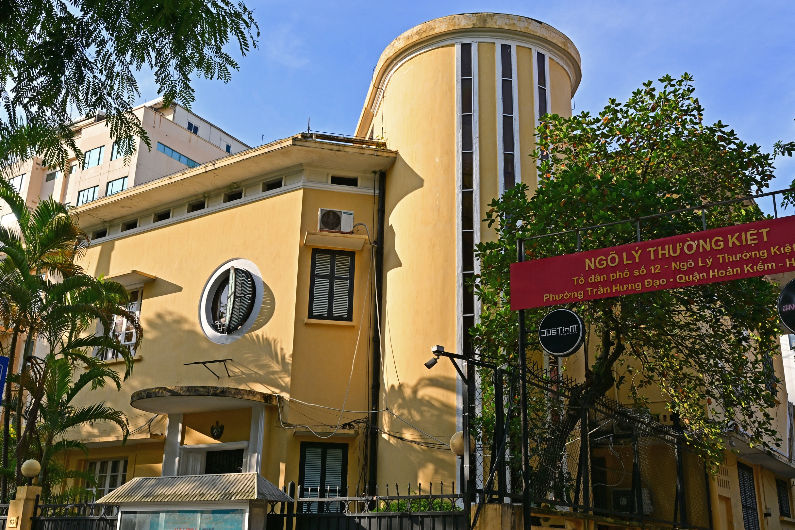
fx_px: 817
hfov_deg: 51.9
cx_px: 397
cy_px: 262
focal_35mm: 37
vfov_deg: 35.9
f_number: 8
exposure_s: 1/250
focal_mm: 24
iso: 140
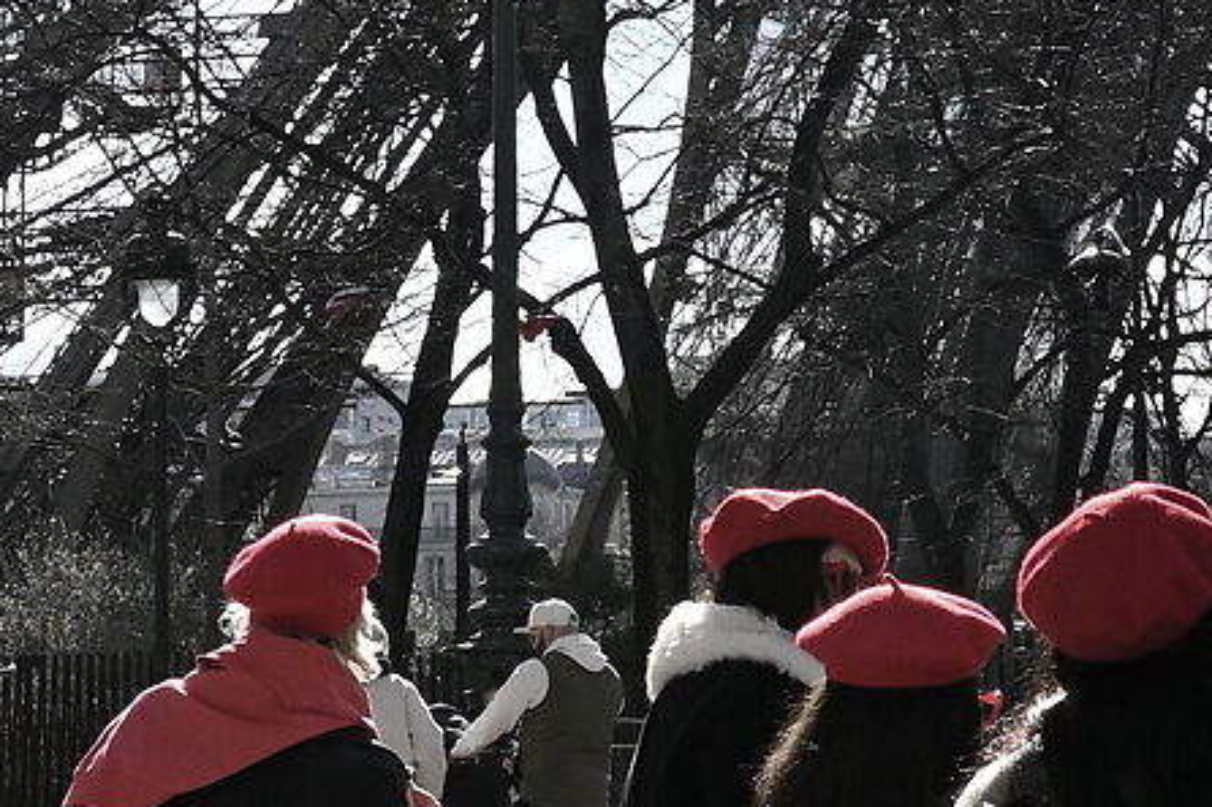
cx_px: 560
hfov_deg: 12.1
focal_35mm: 170
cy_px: 158
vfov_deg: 8.1
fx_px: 5711
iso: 400
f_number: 9
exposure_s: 1/640
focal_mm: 21
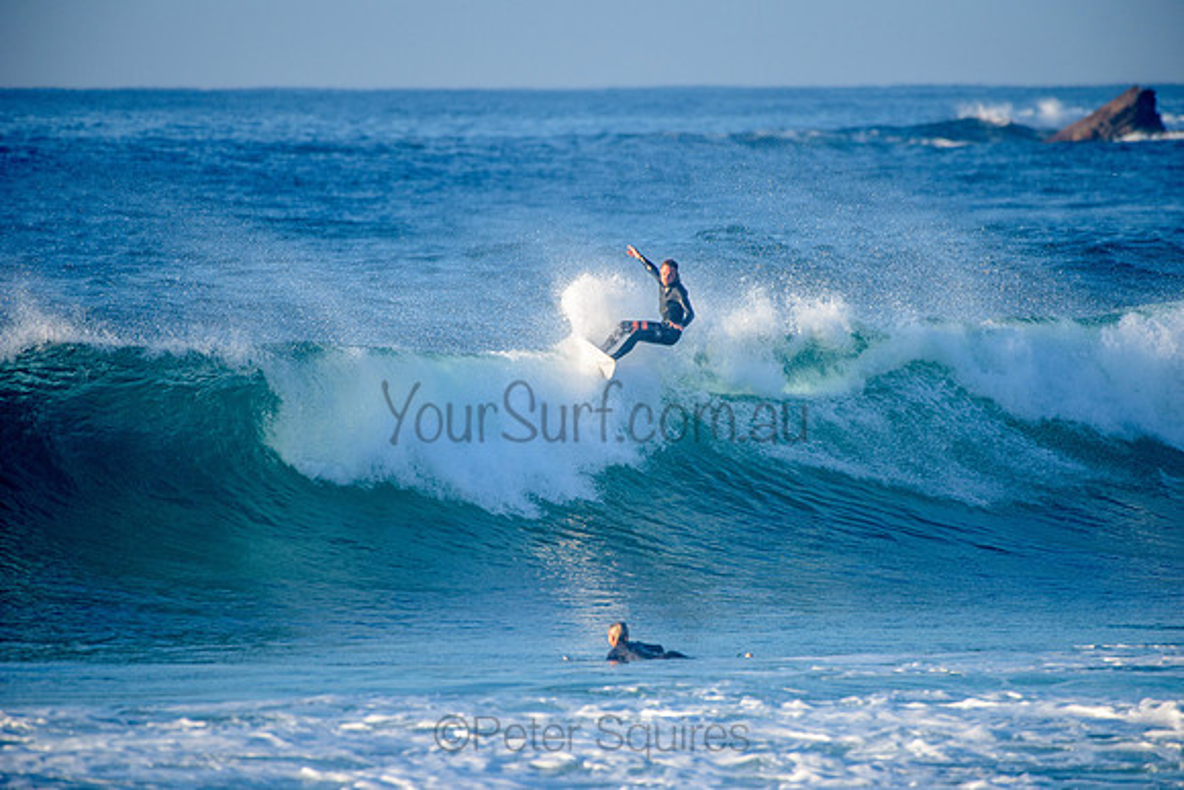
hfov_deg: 4.1
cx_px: 592
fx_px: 16448
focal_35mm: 500
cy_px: 395
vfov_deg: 2.8
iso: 450
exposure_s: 1/2000
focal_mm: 500
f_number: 5.6
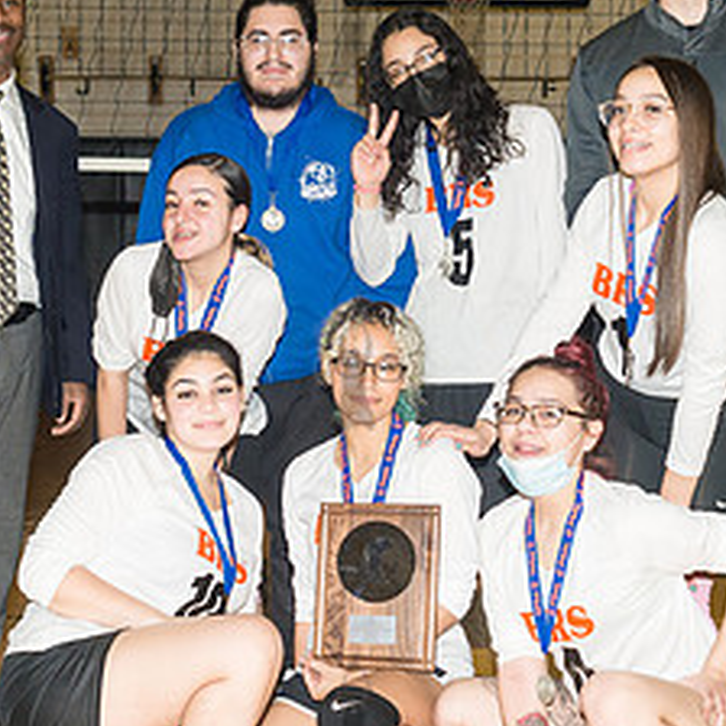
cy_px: 357
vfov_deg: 18.1
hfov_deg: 18.1
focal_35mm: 96
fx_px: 2278
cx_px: 362
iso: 1000
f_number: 5
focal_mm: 35
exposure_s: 1/160
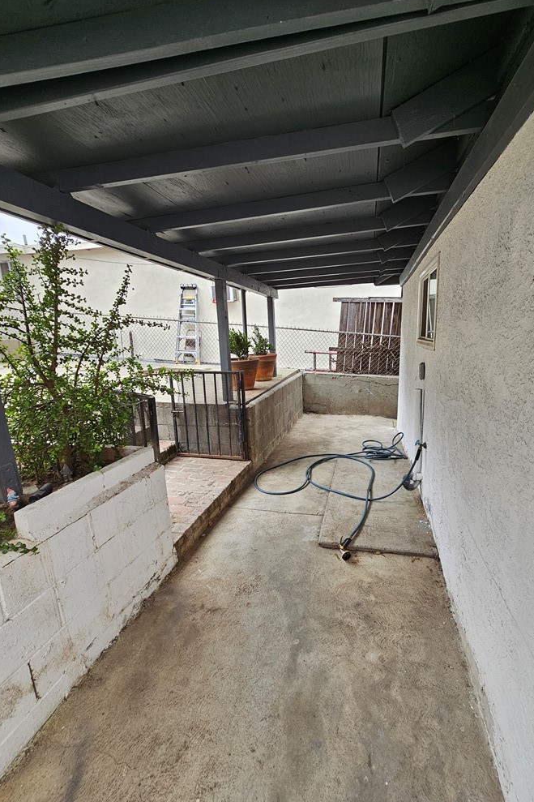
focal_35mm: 14
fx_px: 312
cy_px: 406
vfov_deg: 104.3
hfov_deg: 80.7
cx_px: 306
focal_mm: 2.2
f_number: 2.2
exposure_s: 1/205
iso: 50
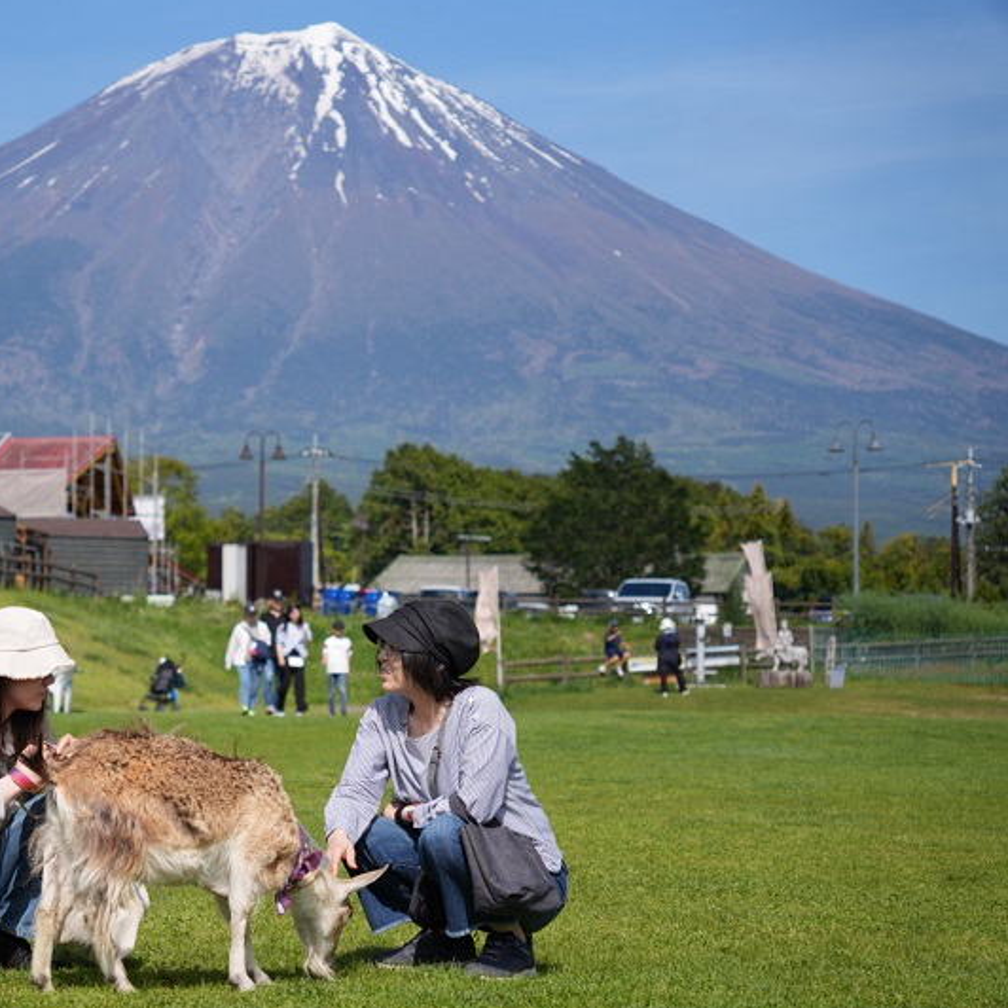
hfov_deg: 19.8
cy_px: 506
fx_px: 2865
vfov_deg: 20.0
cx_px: 238
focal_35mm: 87
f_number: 2.8
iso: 100
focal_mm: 44.5
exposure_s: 1/2500
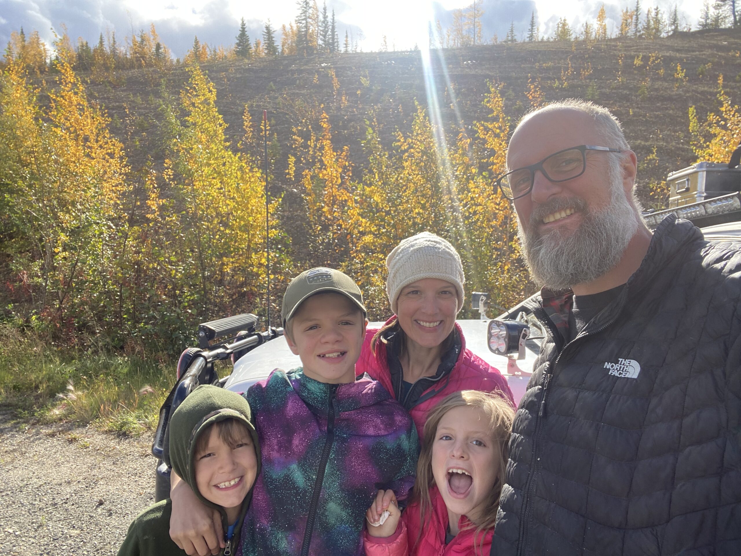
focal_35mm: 23
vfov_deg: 58.9
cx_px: 370
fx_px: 492
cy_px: 278
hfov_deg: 73.9
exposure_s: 1/363
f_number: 2.2
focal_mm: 2.71
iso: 25
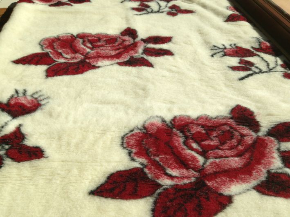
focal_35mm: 33
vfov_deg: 43.0
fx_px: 277
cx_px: 145
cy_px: 108
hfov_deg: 55.3
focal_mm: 4.13
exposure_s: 1/2088
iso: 50
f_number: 2.4
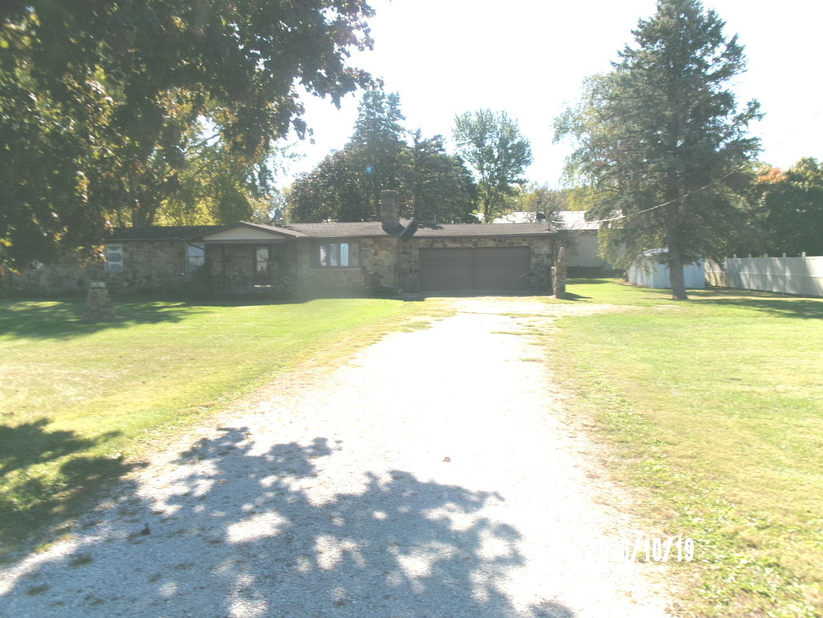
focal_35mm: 28
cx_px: 412
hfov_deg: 63.4
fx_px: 666
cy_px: 309
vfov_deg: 49.7
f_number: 10.8
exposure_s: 1/90
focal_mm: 5.1
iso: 100
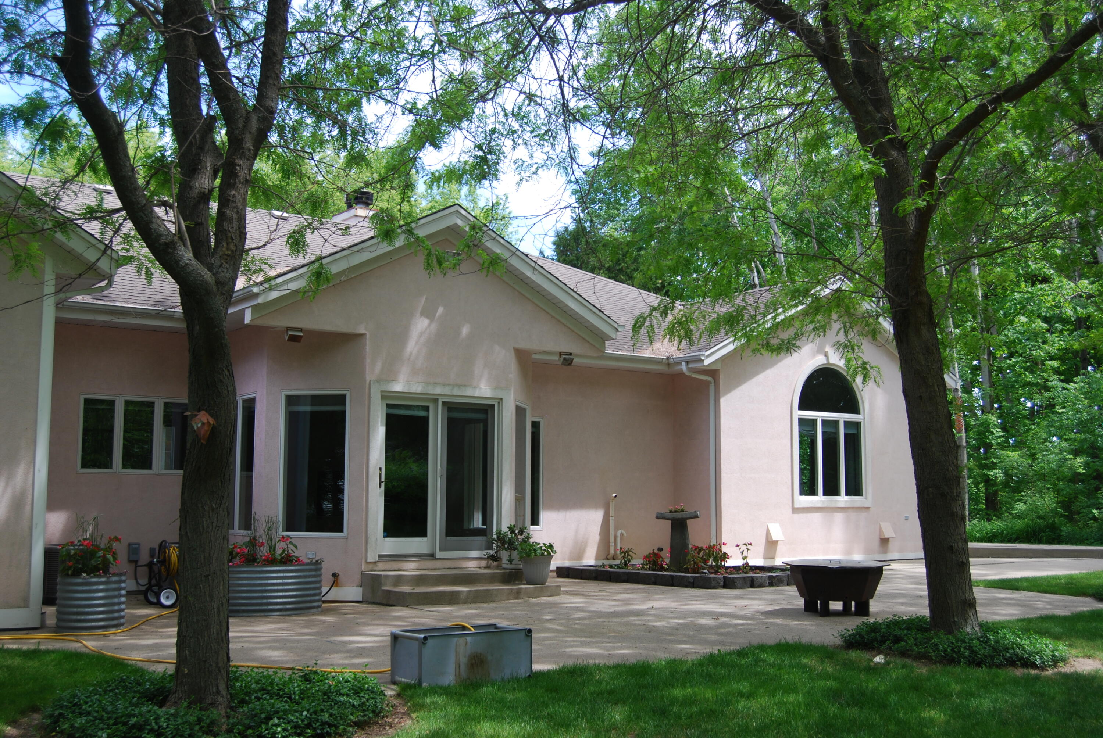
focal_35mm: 39
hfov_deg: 49.5
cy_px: 369
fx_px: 1196
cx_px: 552
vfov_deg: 34.3
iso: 100
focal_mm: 26
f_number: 6.3
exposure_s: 1/160
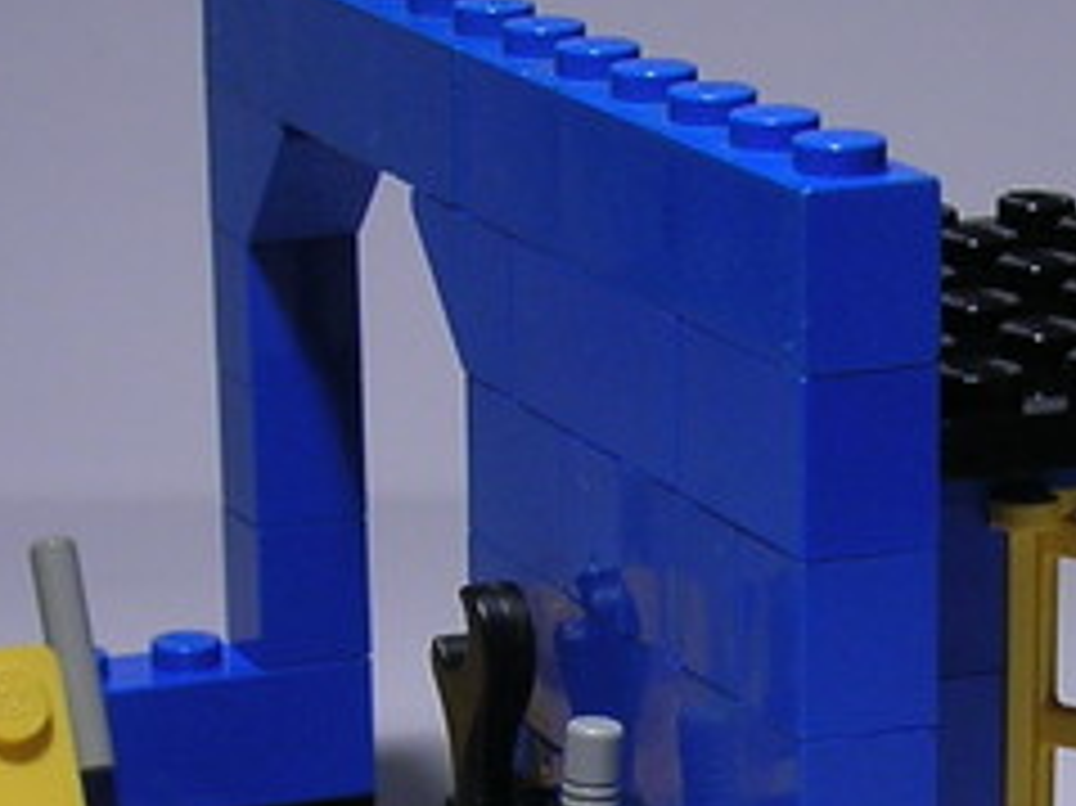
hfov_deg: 12.4
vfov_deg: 9.3
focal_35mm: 158
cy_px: 925
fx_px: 4909
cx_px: 1067
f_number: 3.1
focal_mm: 7
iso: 50
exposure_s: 1/33
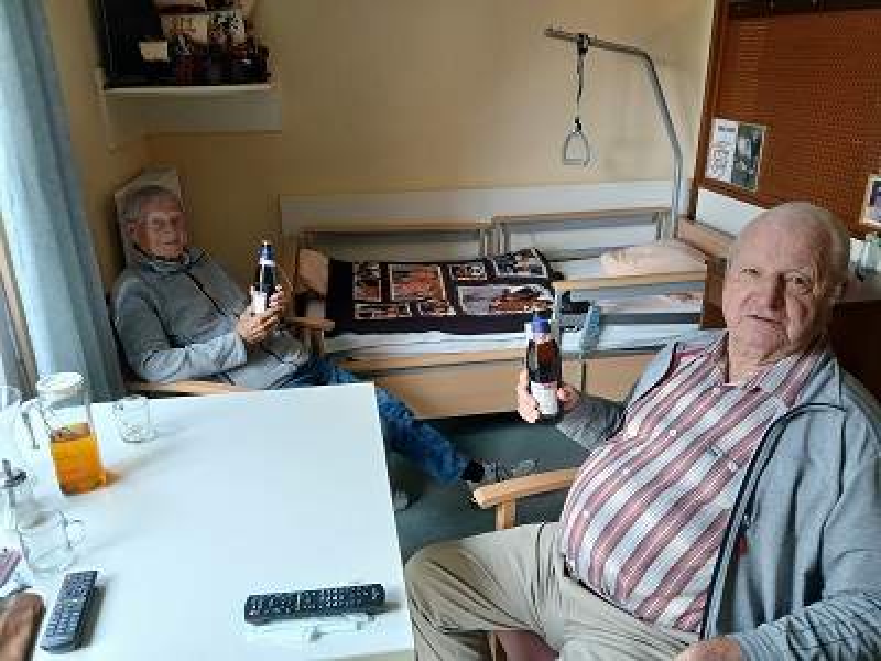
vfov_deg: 53.1
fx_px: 662
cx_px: 440
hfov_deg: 67.3
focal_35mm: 26
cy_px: 330
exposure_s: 1/50
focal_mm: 3.98
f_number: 1.8
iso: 125
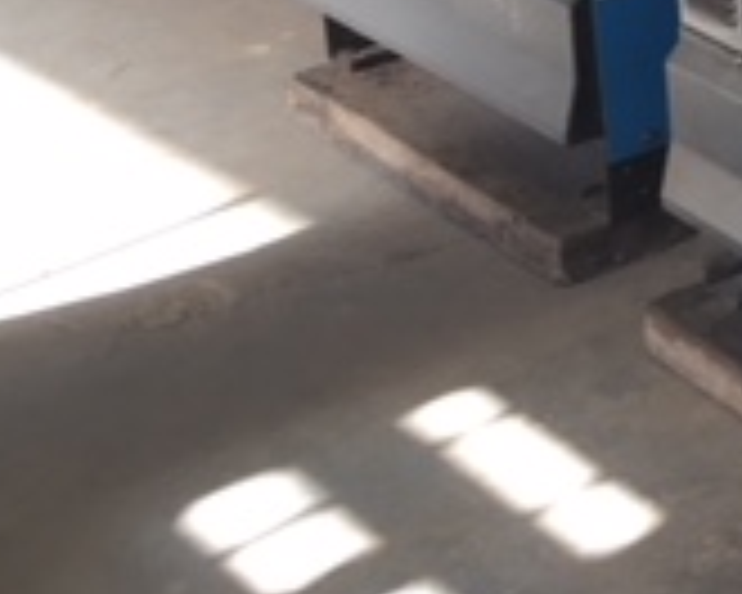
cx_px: 1205
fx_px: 2416
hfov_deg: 15.7
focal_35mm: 110
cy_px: -36
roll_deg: -0.2
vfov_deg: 13.8
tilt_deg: -21.8
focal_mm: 4.15
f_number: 2.2
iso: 32
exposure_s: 1/60
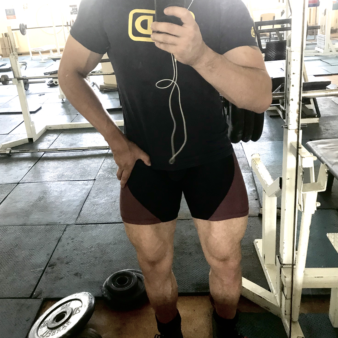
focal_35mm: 34
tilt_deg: -19.1
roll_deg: +6.9
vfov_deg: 48.2
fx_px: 376
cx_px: 164
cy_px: 137
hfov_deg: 48.4
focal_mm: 3.99
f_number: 1.8
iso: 50
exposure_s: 1/17
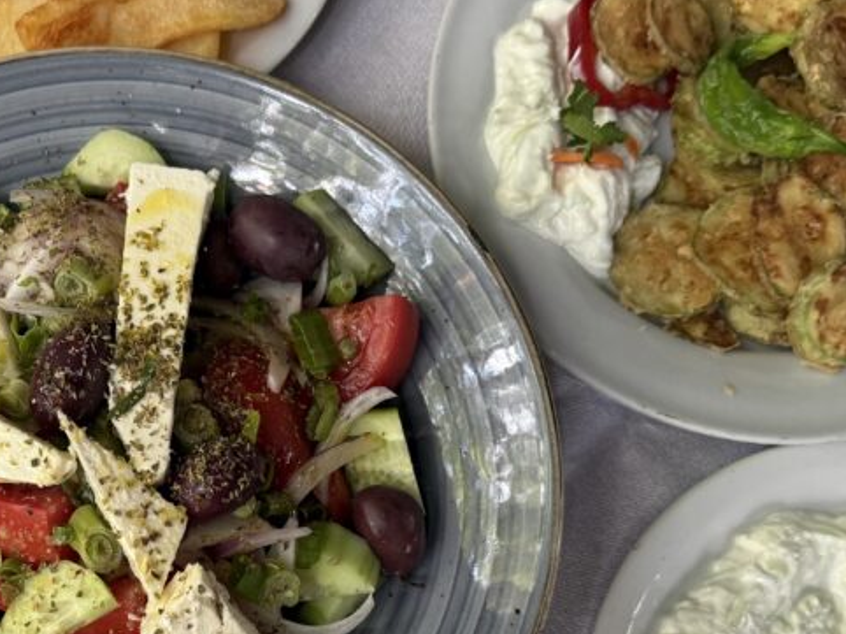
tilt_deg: -75.6
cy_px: 471
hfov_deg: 36.8
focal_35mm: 51
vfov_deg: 28.2
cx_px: 230
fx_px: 1246
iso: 200
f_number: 1.78
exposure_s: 1/89
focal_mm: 6.76
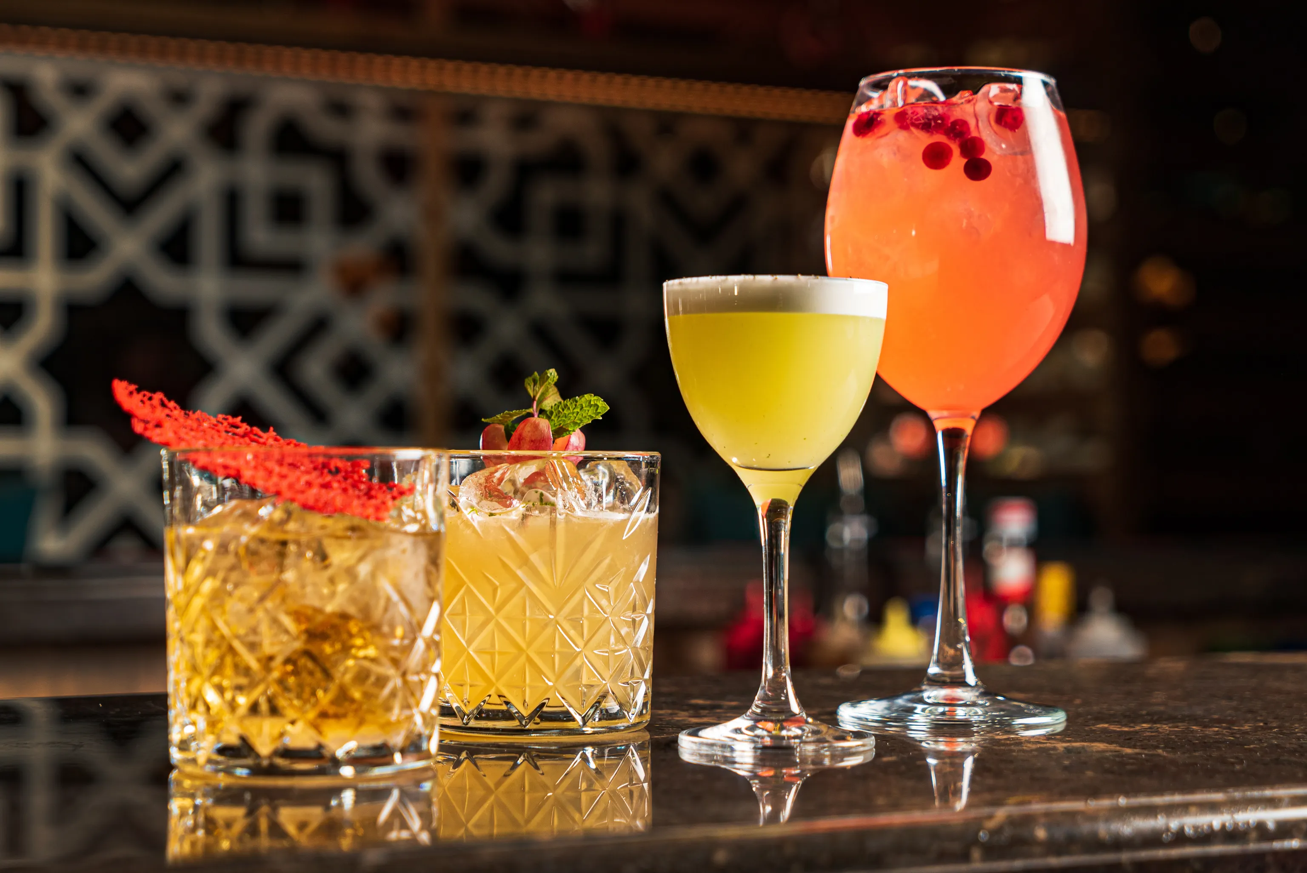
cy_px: 436
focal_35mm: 70
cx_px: 654
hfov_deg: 28.8
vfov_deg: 19.5
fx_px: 2543
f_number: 5
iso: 160
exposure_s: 1/100
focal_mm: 70
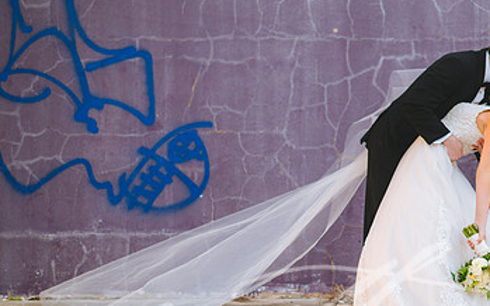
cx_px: 364
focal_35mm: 86
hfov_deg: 23.9
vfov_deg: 15.2
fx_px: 1148
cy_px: 158
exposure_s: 1/640
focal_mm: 50
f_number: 2
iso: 400
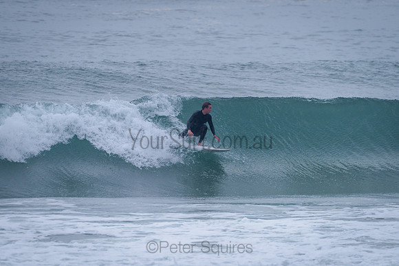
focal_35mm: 613
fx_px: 6793
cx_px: 200
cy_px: 133
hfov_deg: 3.4
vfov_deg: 2.2
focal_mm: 500
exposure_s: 1/2000
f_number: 5.6
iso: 280
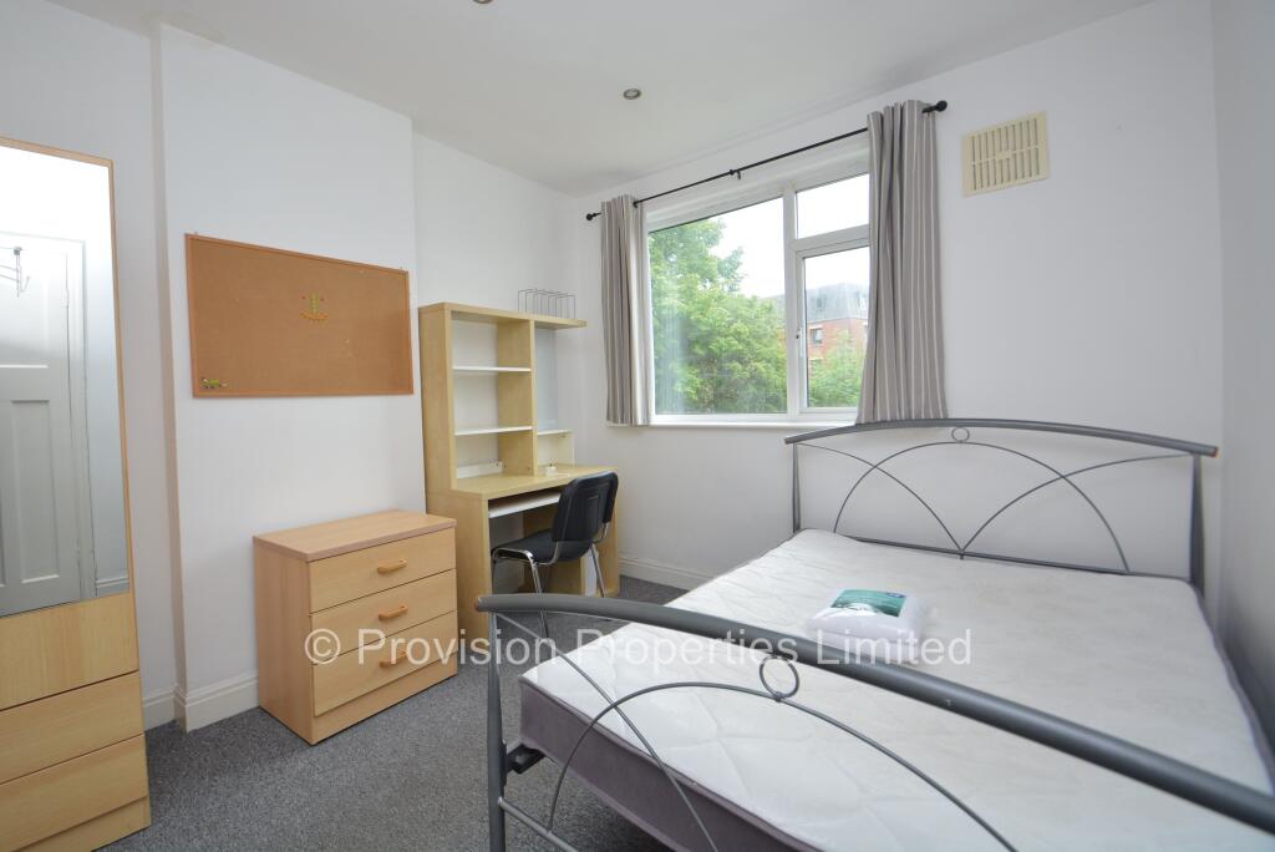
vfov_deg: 77.4
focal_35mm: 15
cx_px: 638
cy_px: 426
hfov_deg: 100.4
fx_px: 532
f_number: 5.6
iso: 400
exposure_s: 1/125
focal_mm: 10
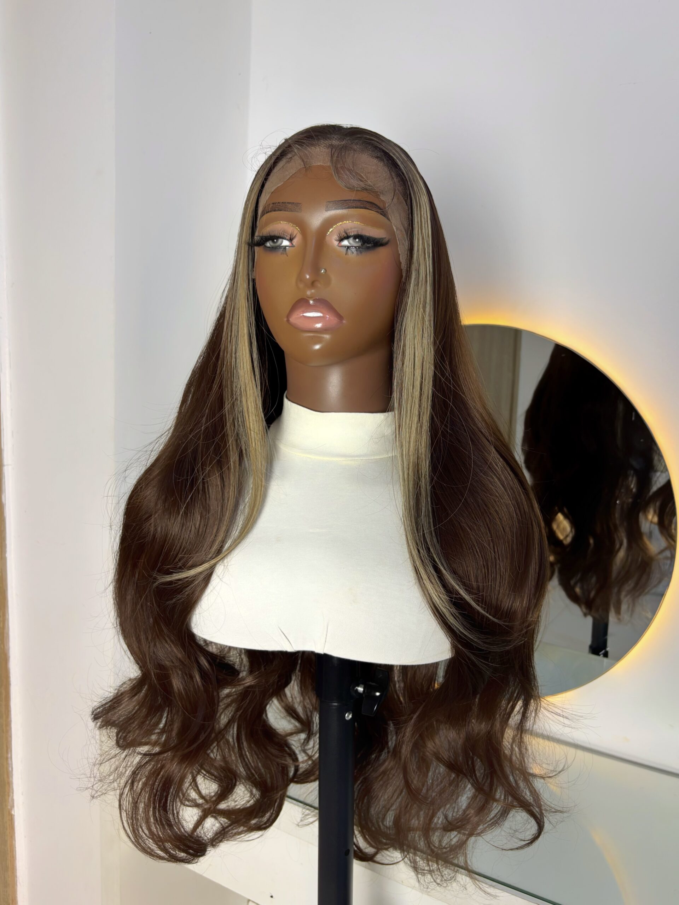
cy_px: 452
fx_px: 680
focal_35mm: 26
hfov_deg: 53.1
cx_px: 340
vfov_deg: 67.3
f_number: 1.6
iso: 100
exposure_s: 1/100
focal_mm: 5.96
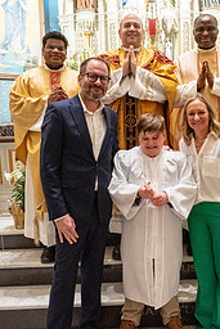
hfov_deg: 30.8
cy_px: 162
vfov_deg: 45.4
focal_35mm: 43
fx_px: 394
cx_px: 162
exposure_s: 1/60
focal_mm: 24.5
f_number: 8
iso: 5000
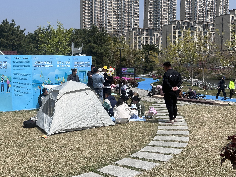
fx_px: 327
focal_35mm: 48
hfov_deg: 39.7
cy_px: 88
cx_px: 118
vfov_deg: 30.3
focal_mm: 6.86
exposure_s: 1/6623
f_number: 1.78
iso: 64
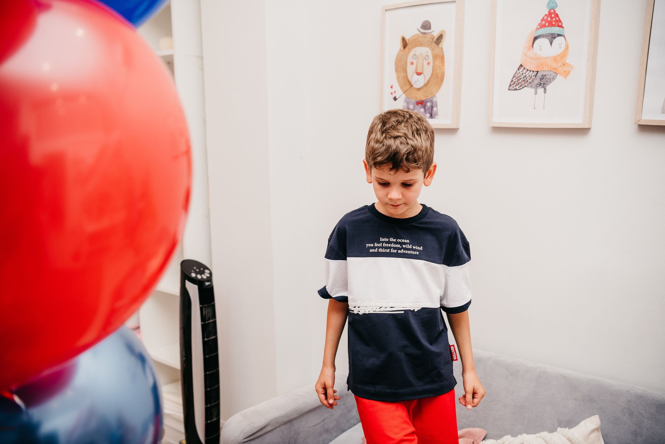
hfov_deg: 53.1
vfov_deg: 36.9
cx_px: 332
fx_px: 665
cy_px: 222
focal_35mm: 36
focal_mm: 36
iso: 160
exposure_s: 1/160
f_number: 3.5
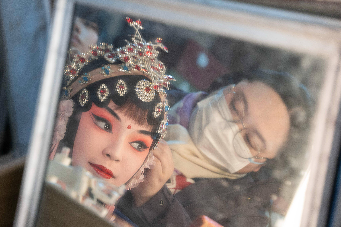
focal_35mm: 189
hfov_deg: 10.9
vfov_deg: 7.3
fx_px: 1790
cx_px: 170
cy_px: 114
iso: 800
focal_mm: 126
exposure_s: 1/100
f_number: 5.6
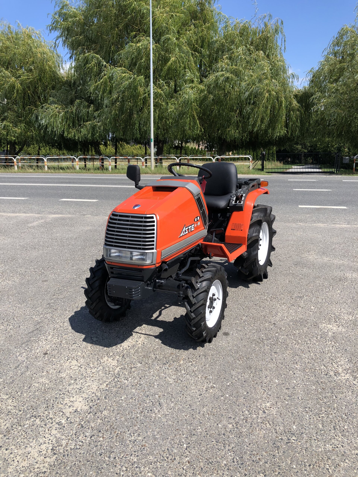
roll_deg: +1.5
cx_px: 179
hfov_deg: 49.7
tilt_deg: -11.6
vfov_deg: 63.4
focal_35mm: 28
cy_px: 238
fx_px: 386
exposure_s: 1/1600
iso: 20
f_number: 1.8
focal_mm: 3.99
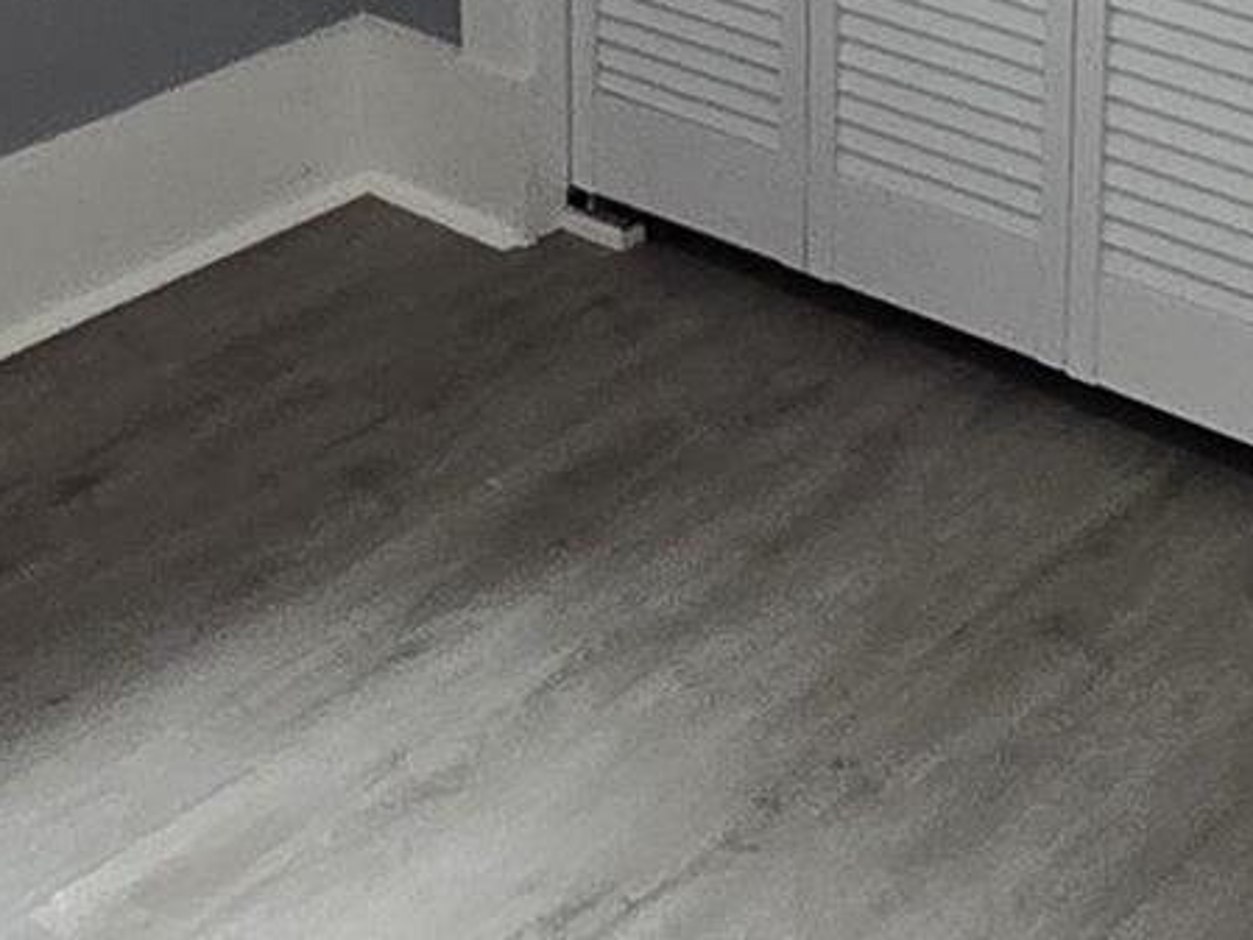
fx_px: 3222
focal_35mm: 89
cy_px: -533
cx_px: 569
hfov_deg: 22.0
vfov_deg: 15.2
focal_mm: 2.2
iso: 400
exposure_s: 1/60
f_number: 2.2
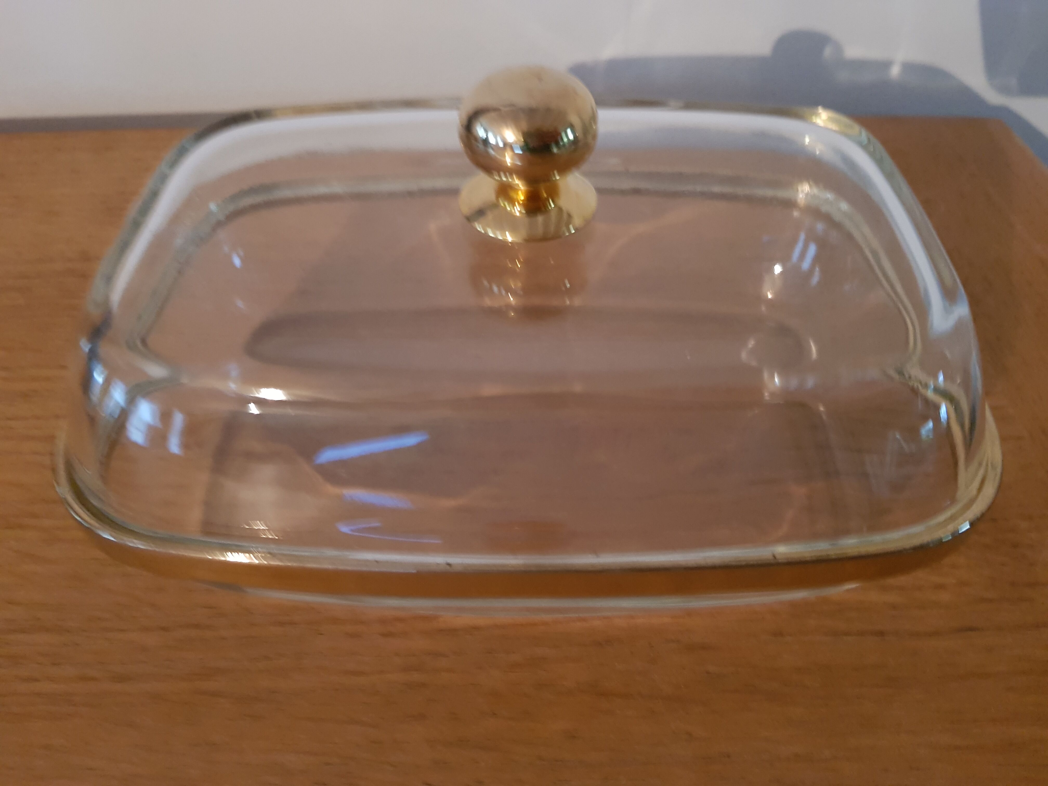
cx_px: 524
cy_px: 393
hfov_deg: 67.3
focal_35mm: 26
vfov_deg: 53.1
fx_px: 787
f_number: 1.7
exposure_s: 1/10
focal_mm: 4.2
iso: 250
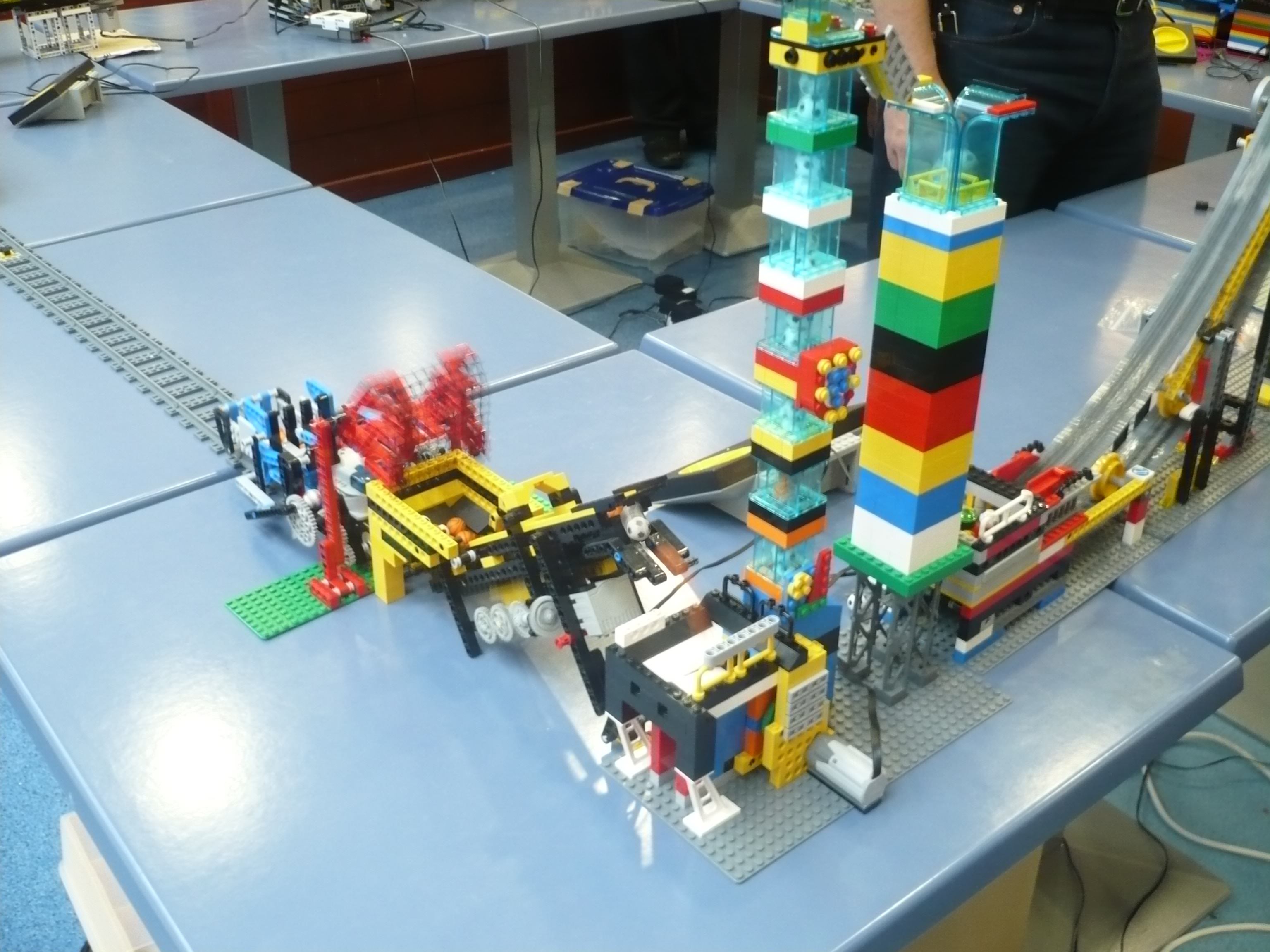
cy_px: 476
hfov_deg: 51.4
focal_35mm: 36
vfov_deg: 39.7
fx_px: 1321
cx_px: 635
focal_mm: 6
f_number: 2.9
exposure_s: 1/8
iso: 250
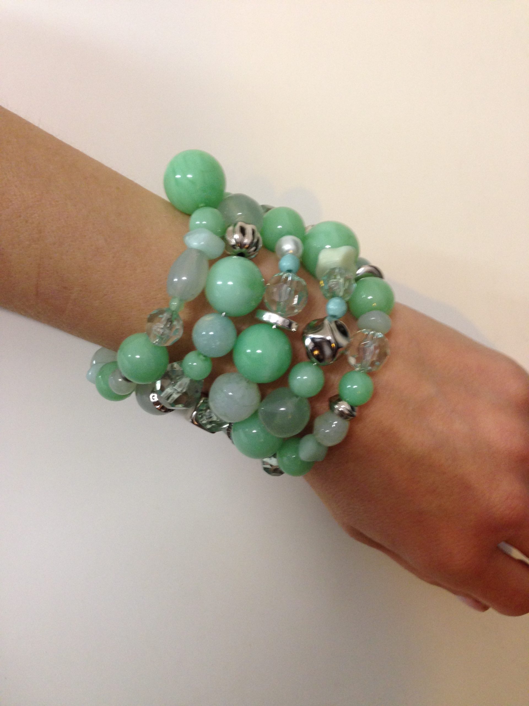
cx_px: 264
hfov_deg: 42.9
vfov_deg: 55.4
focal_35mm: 33
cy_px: 353
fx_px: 672
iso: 160
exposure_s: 1/20
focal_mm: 4.12
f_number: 2.4
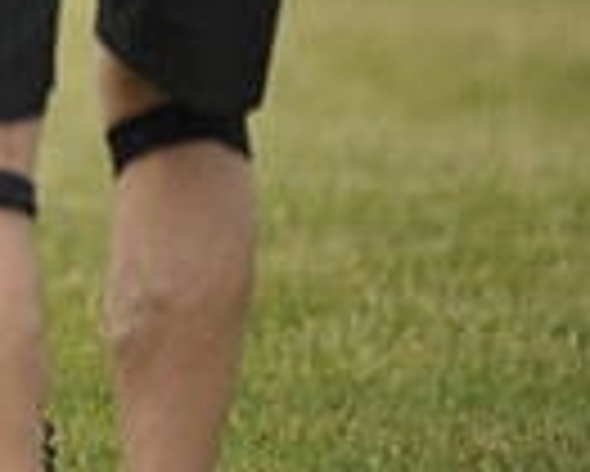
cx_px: -685
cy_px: -130
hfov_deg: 1.2
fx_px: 28921
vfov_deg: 0.9
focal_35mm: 1655
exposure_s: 1/2000
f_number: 4
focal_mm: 400
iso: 800
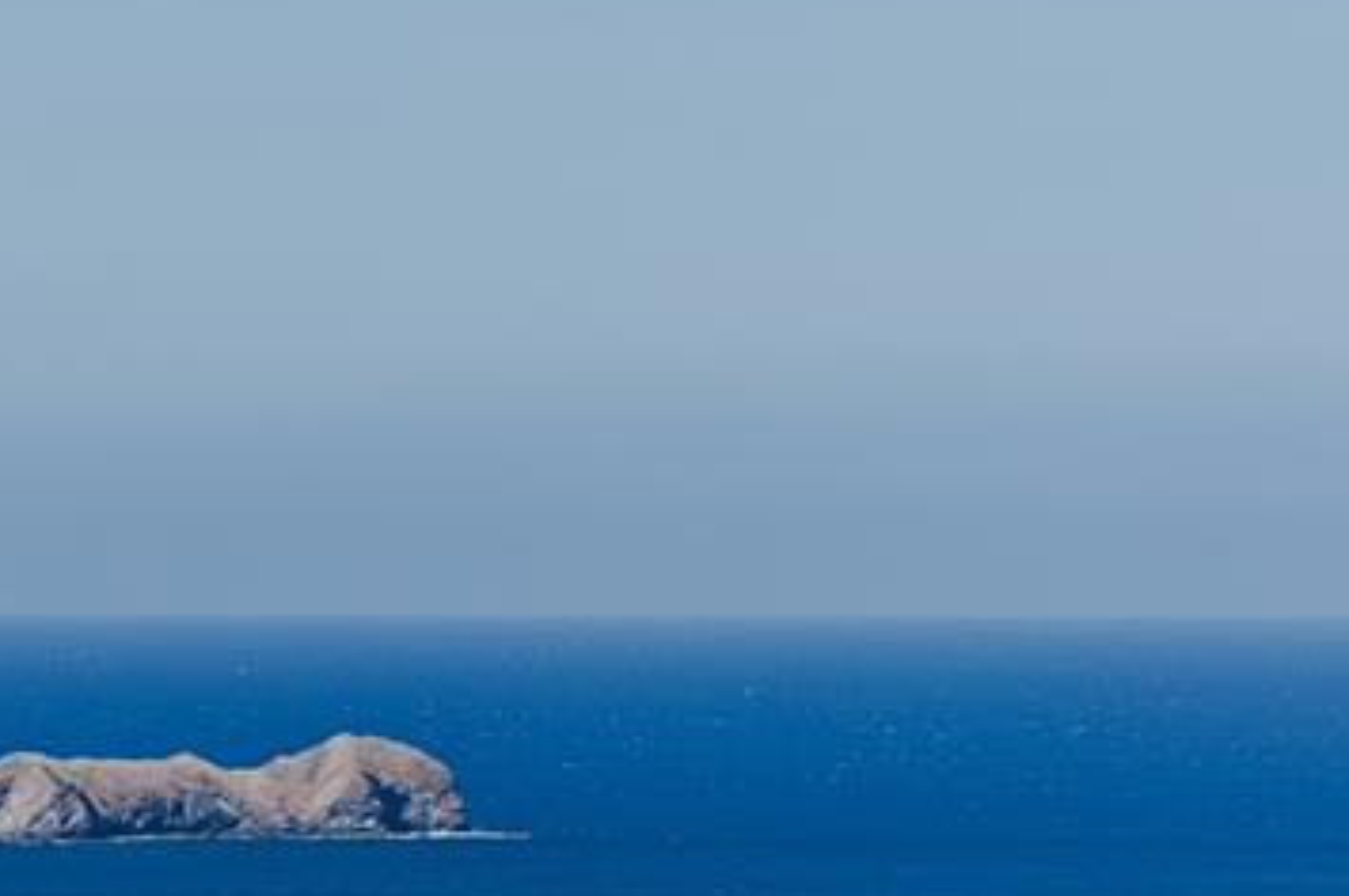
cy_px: 816
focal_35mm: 433
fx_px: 16210
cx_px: 228
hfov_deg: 4.8
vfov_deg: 3.2
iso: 100
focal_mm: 150
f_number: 10
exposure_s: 1/400
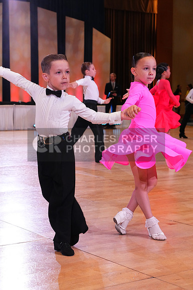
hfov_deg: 19.5
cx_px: 96
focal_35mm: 70
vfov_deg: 28.8
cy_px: 145
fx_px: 563
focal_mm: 70
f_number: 8
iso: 5000
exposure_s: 1/320
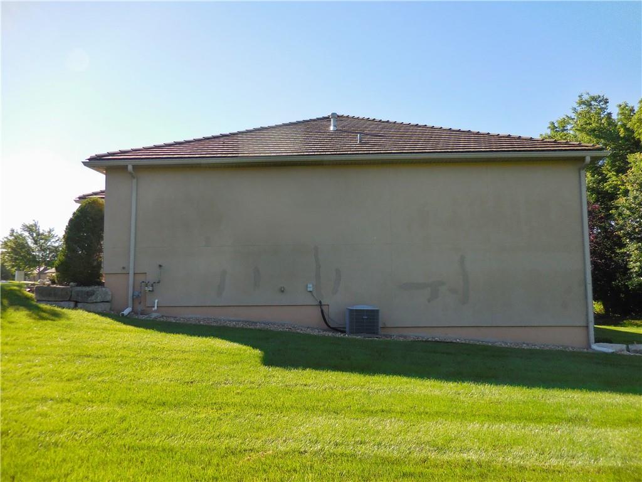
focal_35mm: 25
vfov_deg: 54.9
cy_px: 241
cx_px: 321
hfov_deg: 69.4
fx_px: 464
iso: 125
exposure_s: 1/800
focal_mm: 4.5
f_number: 3.3
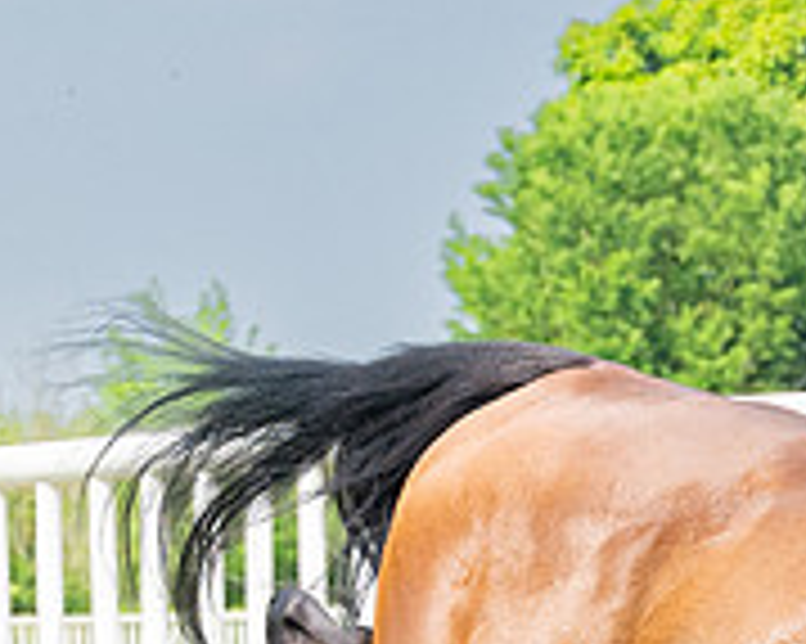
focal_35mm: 498
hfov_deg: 3.9
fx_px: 11873
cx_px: 709
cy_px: 859
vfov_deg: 3.1
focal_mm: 70
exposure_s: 1/1000
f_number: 5
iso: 400
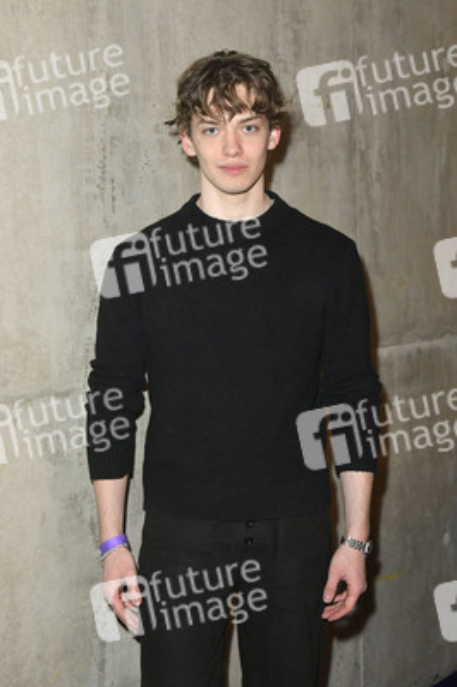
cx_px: 228
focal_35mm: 44
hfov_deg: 30.5
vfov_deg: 44.5
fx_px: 839
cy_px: 344
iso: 2500
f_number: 5.6
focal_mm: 44
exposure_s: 1/200
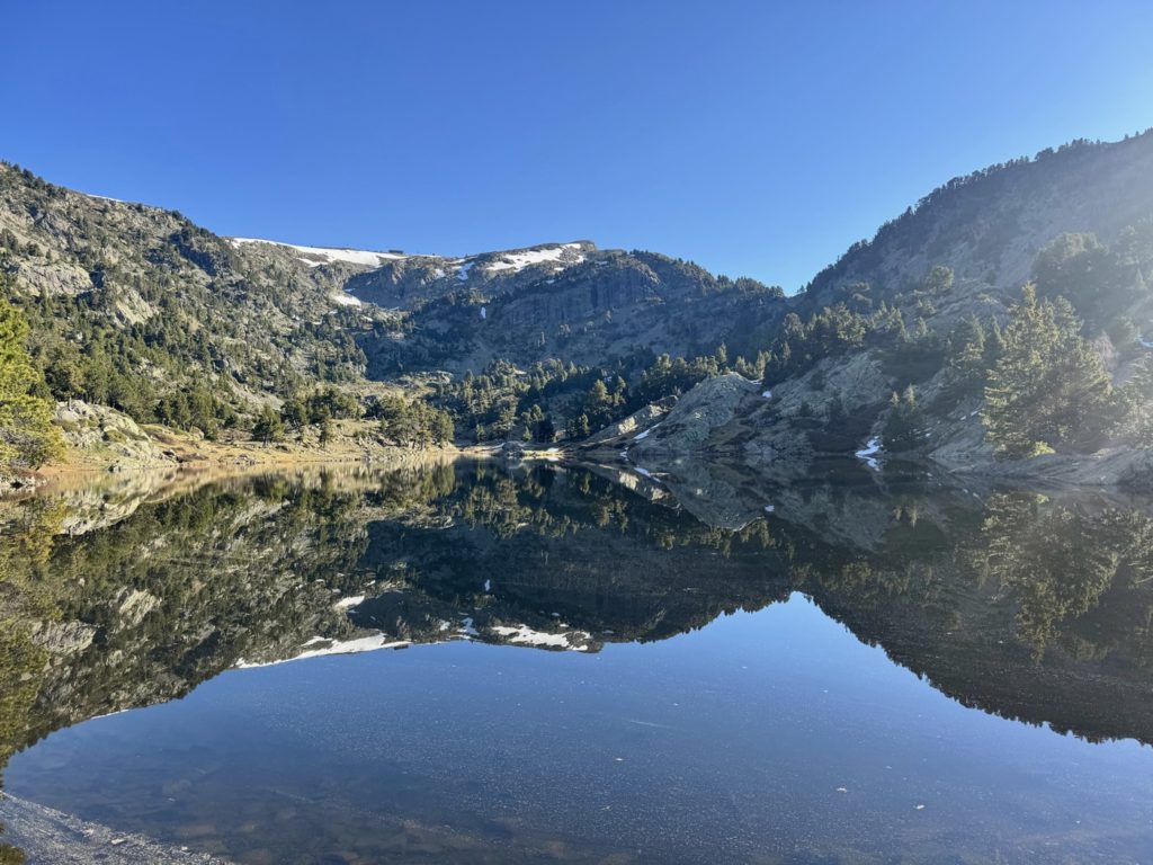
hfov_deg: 71.6
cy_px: 432
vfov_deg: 56.8
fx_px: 799
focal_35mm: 24
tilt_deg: +1.5
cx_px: 576
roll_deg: +0.7
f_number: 1.78
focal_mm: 6.76
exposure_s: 1/1980
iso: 80
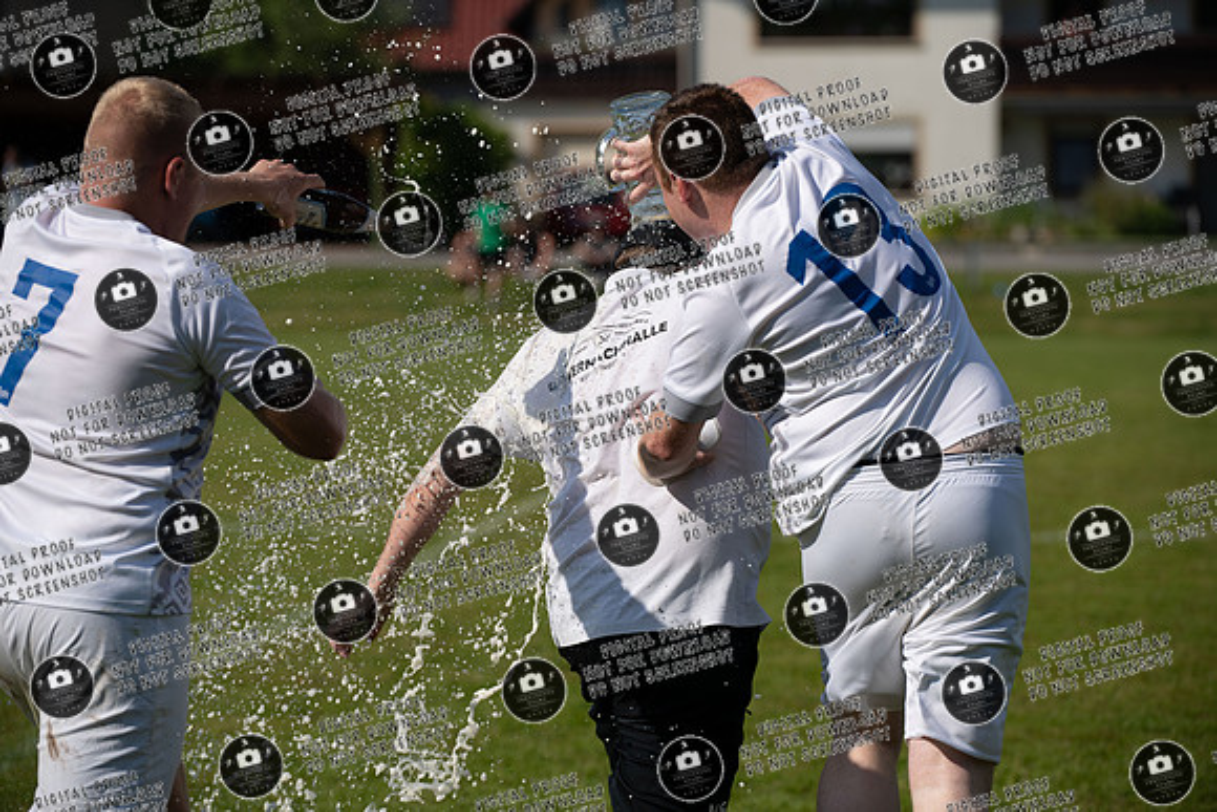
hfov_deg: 16.8
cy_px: 406
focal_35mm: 122
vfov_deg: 11.2
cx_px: 608
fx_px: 4125
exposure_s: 1/1600
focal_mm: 122
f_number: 3.5
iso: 64
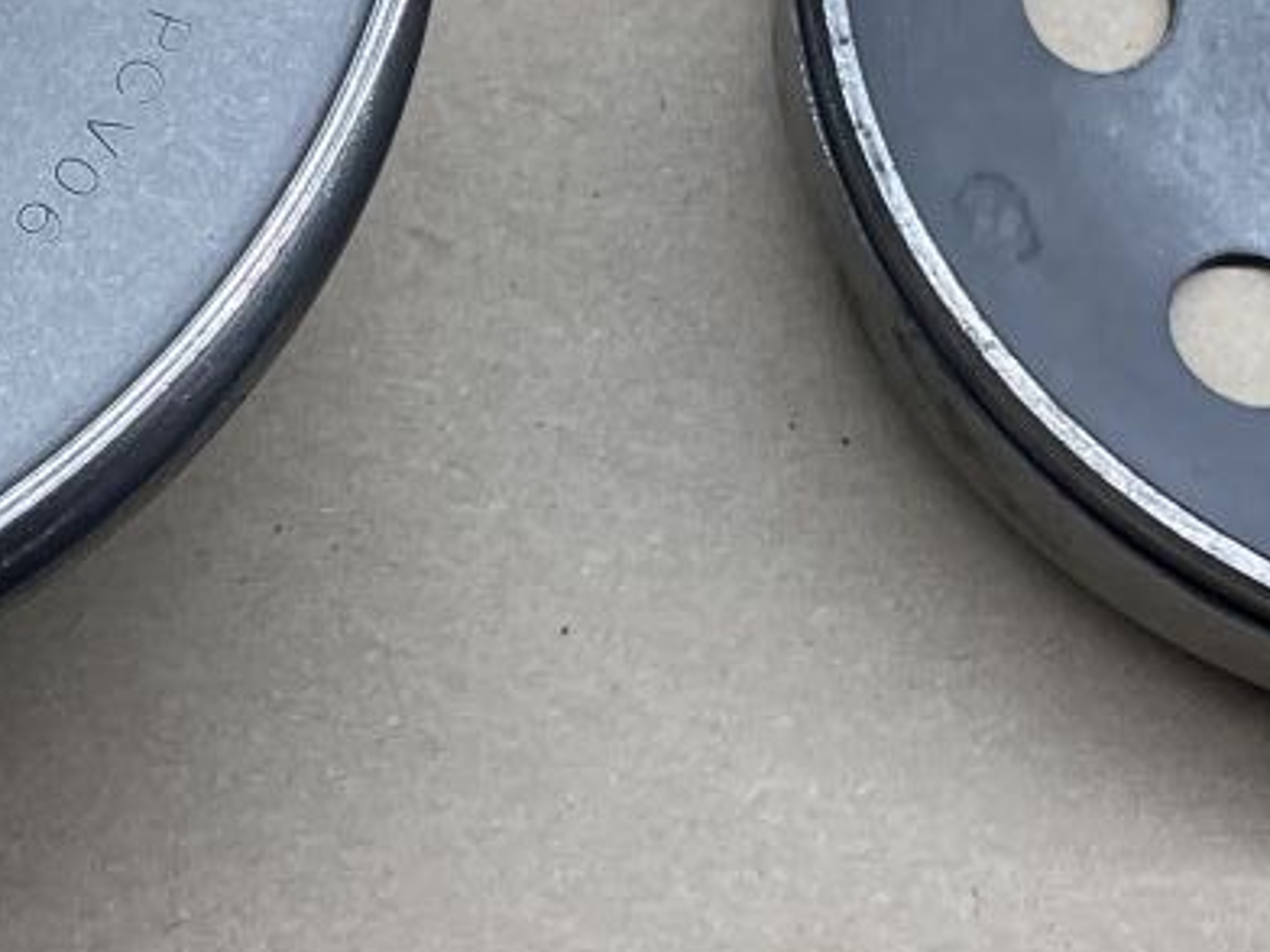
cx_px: 295
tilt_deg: -72.4
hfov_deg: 18.4
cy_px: 42
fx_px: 3889
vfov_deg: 13.8
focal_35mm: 106
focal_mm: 4.2
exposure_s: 1/100
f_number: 1.6
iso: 80
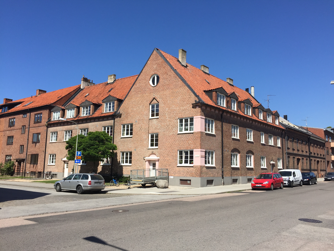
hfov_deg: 61.7
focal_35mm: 29
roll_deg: -1.4
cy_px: 126
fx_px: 280
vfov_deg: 48.2
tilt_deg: +8.8
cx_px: 167
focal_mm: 4.15
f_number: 2.2
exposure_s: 1/2198
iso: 32
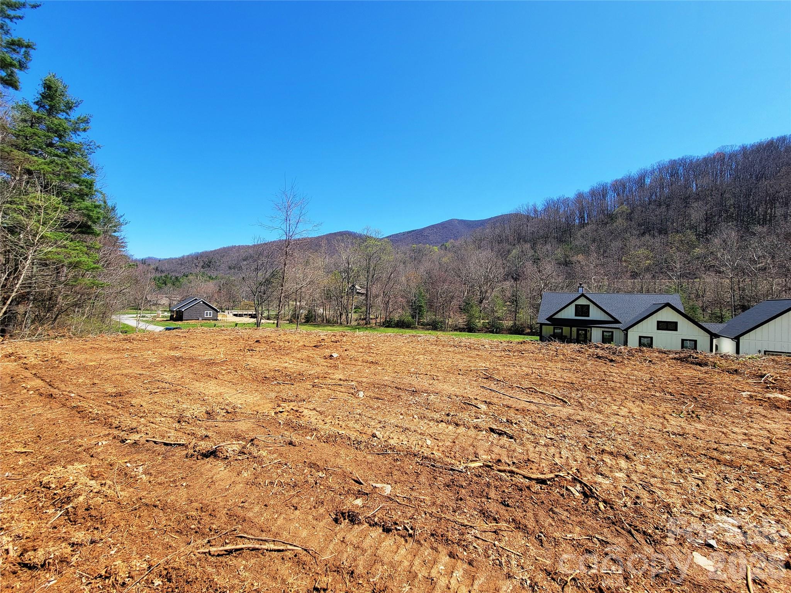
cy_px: 296
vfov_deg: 89.9
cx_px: 396
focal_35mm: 13
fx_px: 297
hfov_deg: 106.2
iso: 50
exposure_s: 1/1055
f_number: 2.2
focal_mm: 2.2
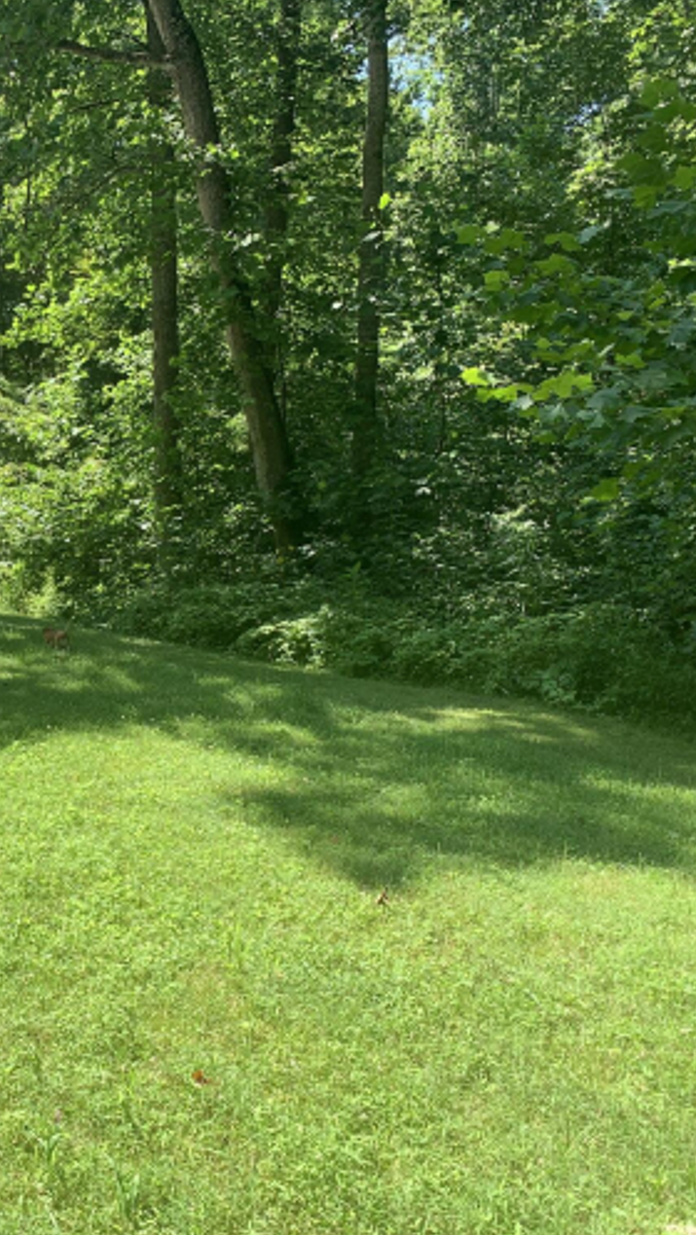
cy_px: 616
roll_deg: +2.1
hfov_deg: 28.5
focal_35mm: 38
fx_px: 1245
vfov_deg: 52.8
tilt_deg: -4.9
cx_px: -63
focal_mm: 4.25
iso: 25
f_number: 1.8
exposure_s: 1/555
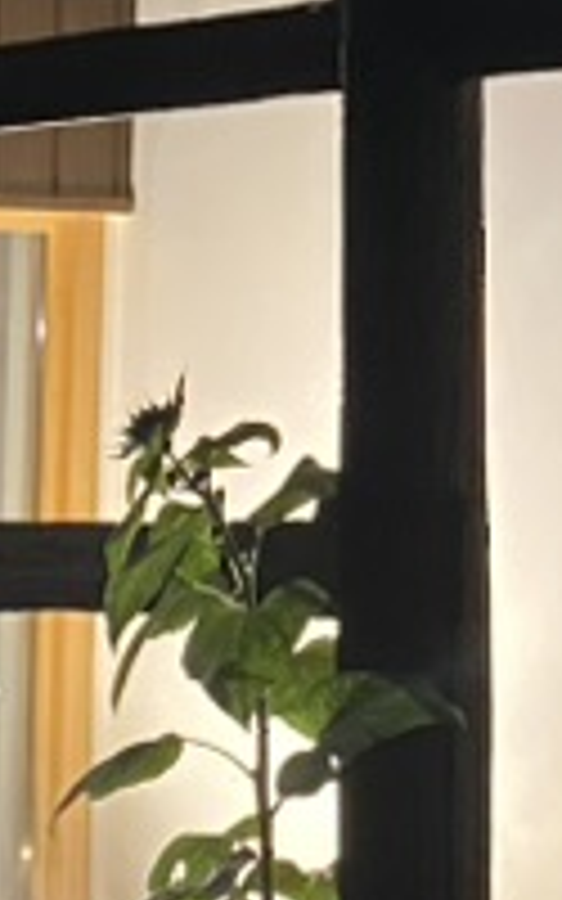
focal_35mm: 141
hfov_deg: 9.1
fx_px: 3455
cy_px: -148
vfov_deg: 14.4
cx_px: 773
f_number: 1.8
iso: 500
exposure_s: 1/60
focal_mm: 4.25
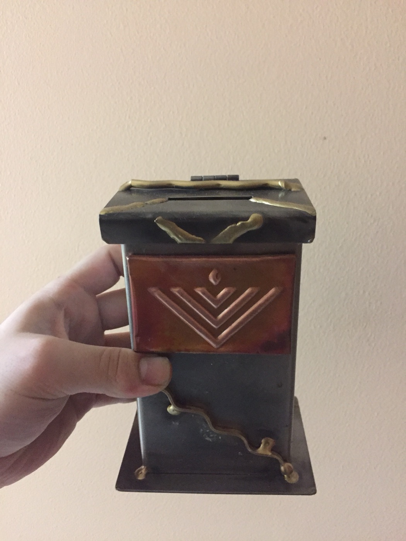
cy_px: 270
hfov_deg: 48.2
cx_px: 203
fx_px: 454
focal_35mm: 29
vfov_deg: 61.7
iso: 400
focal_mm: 4.15
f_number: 2.2
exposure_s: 1/15
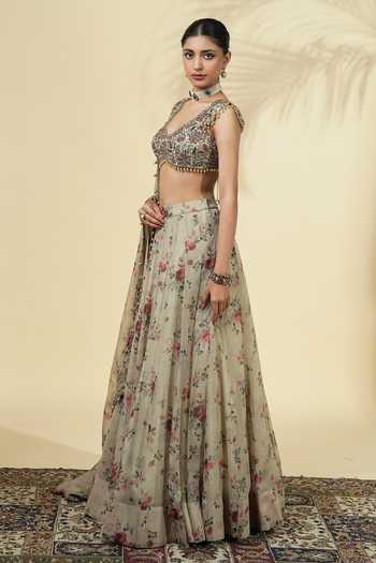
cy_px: 282
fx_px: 987
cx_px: 188
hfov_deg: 21.6
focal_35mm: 63
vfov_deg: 31.9
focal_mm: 63
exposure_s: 1/160
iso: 500
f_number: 8
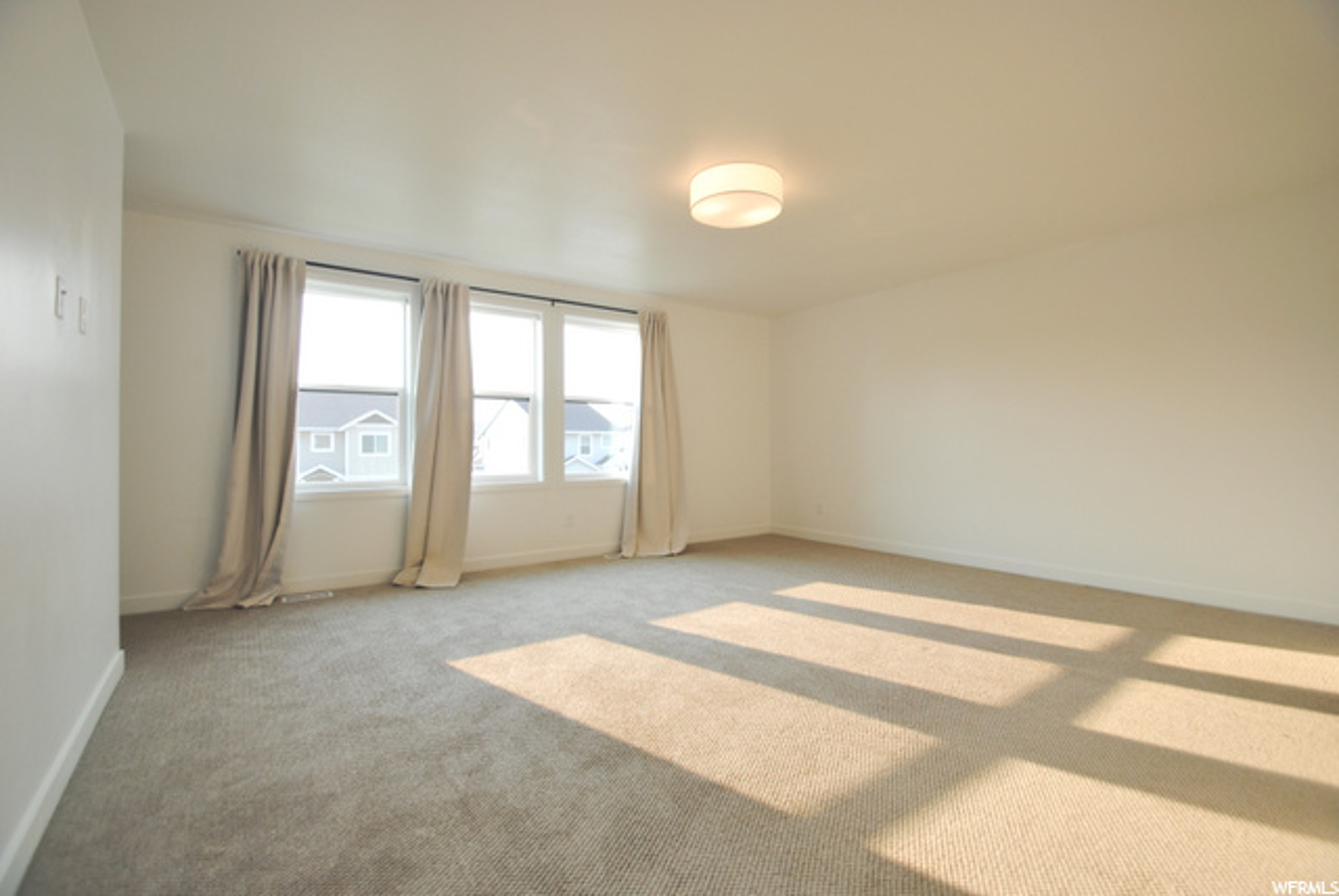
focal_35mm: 15
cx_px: 670
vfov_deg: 77.4
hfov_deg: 100.3
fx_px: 558
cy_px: 448
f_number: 4
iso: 200
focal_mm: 10
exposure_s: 1/125
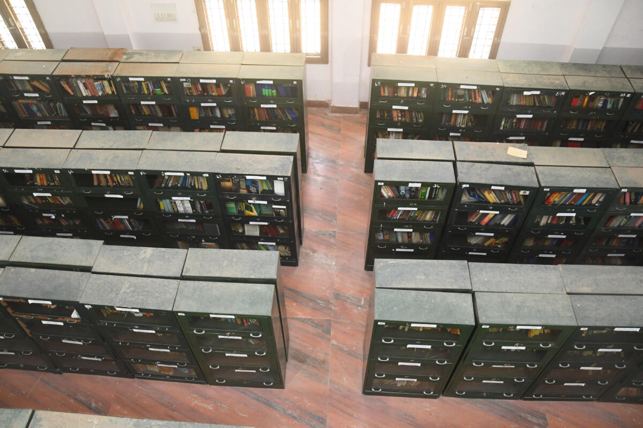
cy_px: 214
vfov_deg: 47.9
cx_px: 322
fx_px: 482
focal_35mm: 27
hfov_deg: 67.4
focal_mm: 18
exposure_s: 1/100
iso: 2000
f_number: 3.5
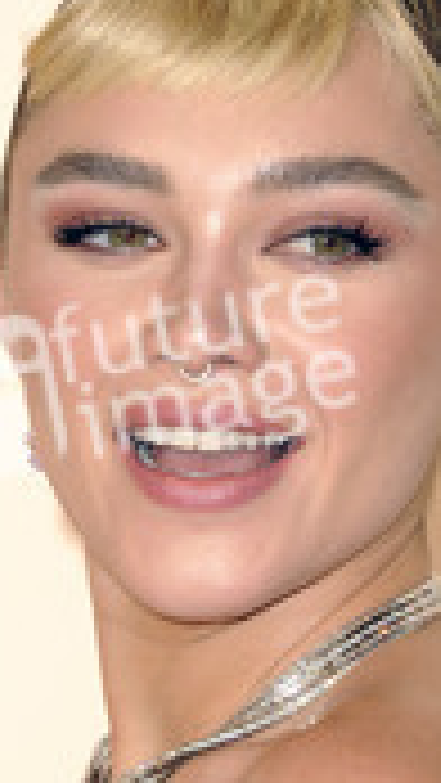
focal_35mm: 554
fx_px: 11506
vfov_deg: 3.9
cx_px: 259
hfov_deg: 2.2
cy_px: 608
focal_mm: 230
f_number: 6.3
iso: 1600
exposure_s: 1/200
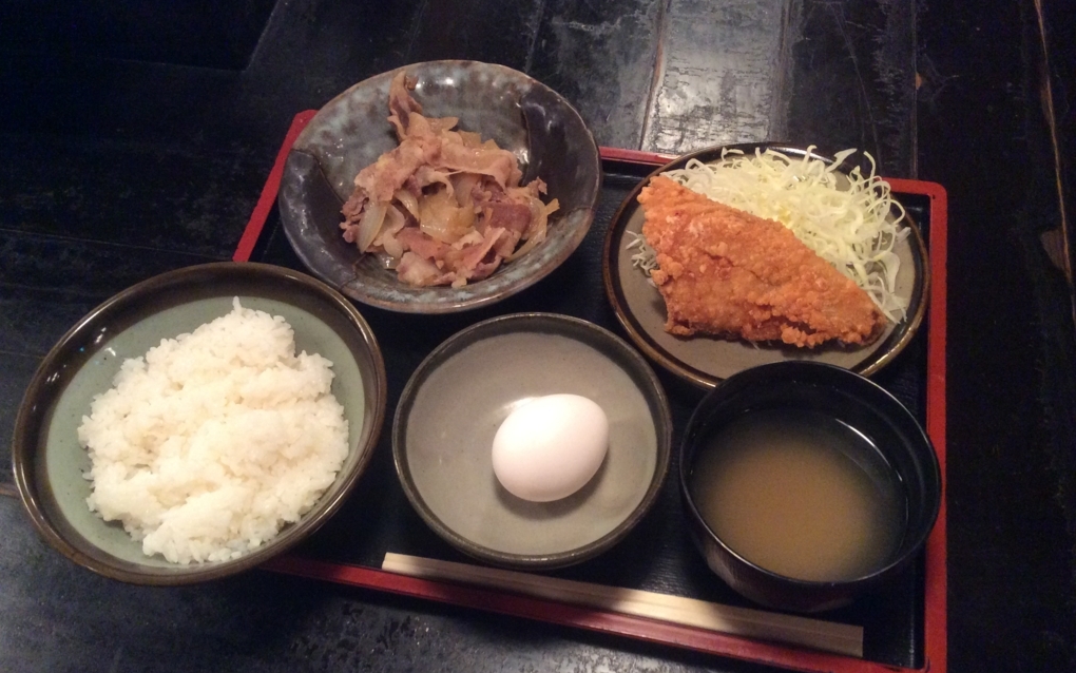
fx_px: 997
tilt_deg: -58.1
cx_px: 538
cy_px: 376
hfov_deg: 56.7
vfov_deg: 37.2
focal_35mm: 34
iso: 250
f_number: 2.4
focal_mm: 3.3
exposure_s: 1/24
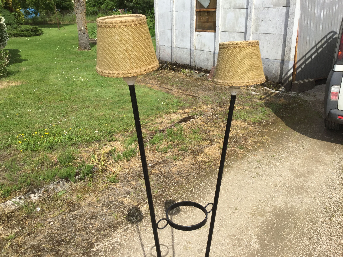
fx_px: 307
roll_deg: +1.4
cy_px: 128
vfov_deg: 45.4
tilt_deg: -24.1
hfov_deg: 58.4
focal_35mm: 31
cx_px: 172
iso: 25
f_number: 2.4
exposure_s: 1/1481
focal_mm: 3.3
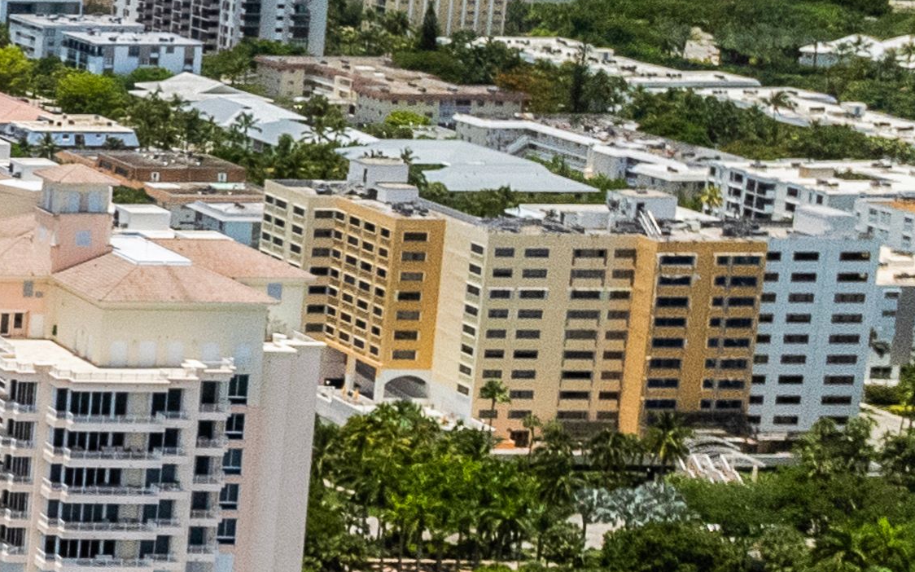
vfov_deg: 11.5
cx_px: -1048
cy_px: 879
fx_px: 2718
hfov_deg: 14.8
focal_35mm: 109
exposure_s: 1/200
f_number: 2.8
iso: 100
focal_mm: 8.38
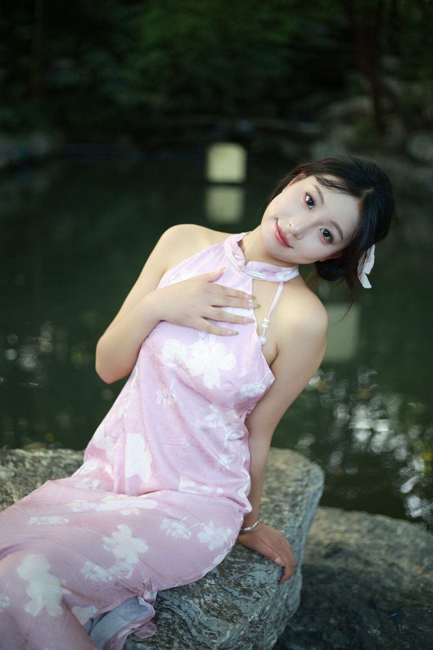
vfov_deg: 40.3
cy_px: 325
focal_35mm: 49
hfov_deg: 27.5
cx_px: 216
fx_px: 884
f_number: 1.8
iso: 640
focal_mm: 50
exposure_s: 1/200
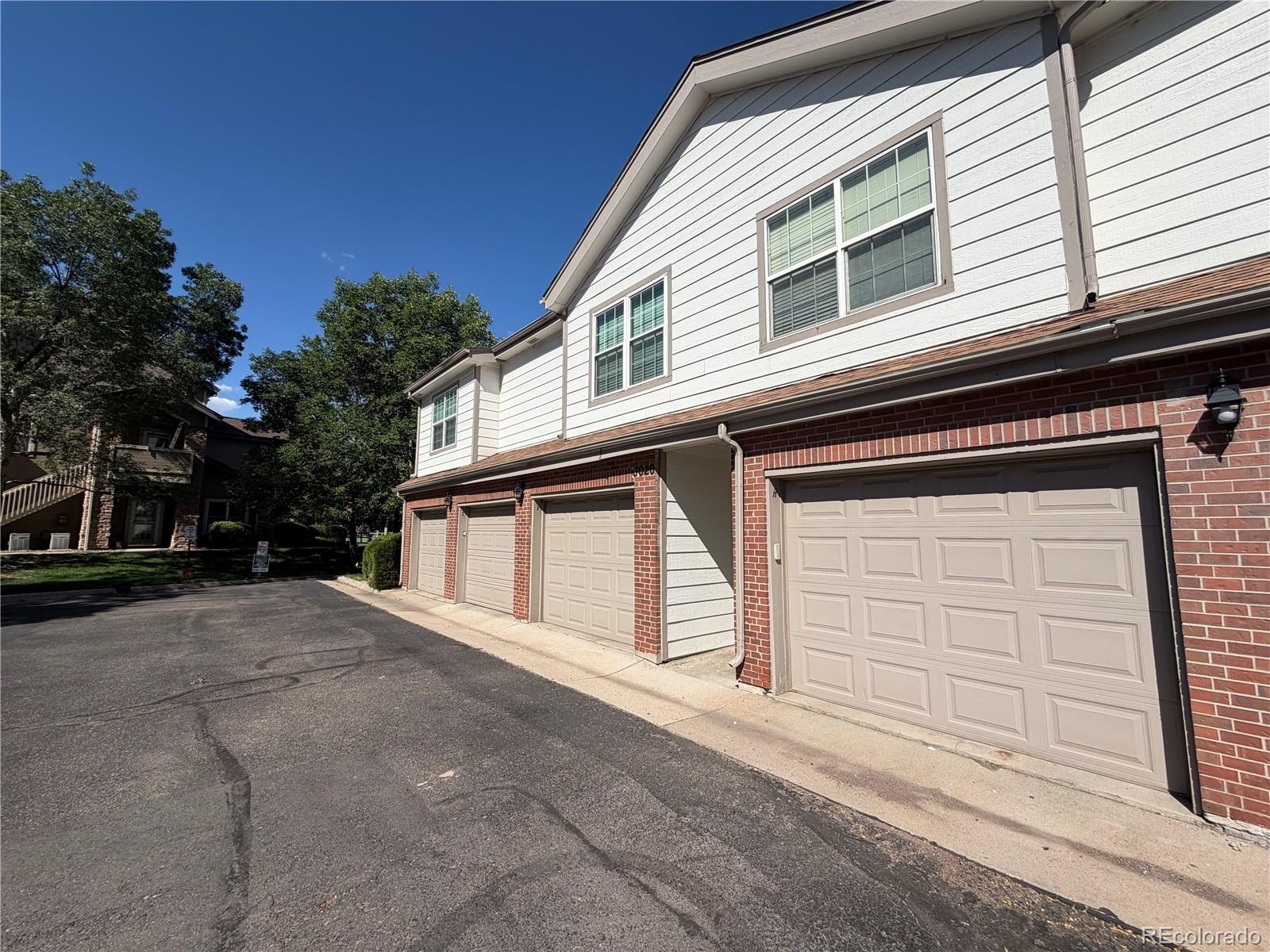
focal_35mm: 14
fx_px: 514
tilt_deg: +7.8
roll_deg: -0.1
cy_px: 476
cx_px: 635
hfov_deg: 102.1
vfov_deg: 85.7
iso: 20
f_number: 2.2
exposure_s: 1/1145
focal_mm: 2.22
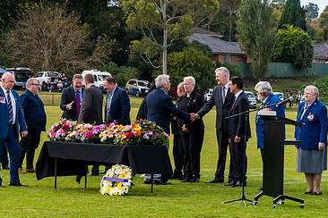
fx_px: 1394
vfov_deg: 9.0
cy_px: 127
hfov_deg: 13.4
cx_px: 263
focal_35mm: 153
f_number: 9
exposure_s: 1/400
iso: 400
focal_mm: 52
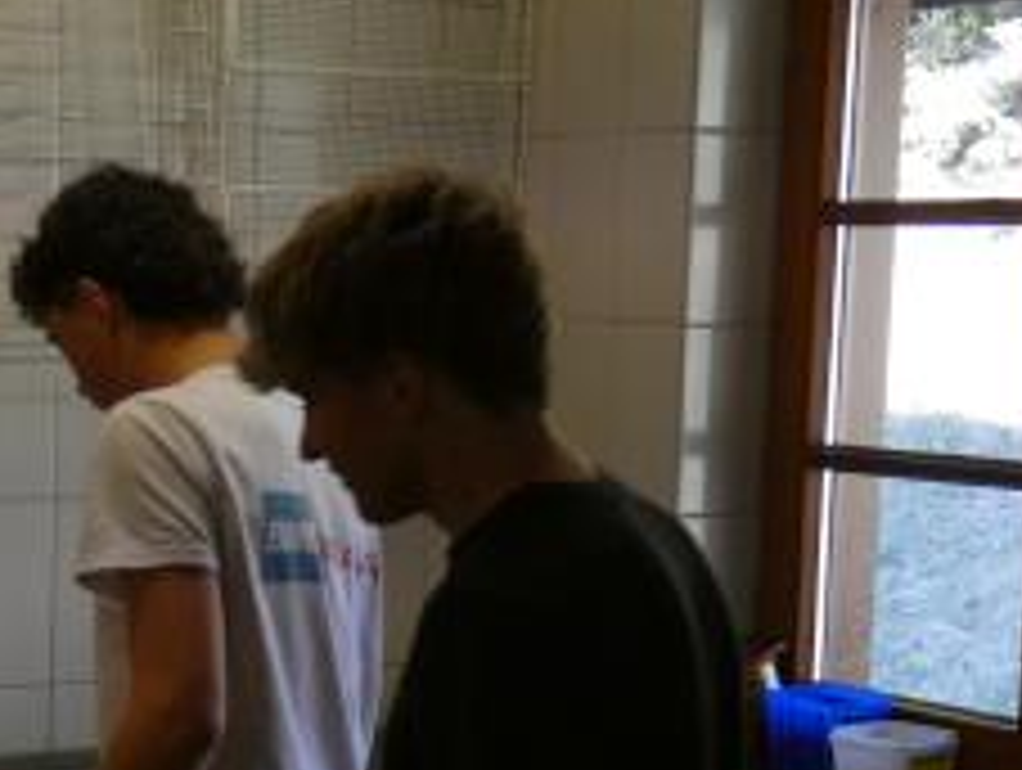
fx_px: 3016
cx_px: 171
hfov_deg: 19.0
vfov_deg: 14.5
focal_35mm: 102
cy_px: 509
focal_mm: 10.4
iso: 640
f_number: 4.1
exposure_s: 1/125
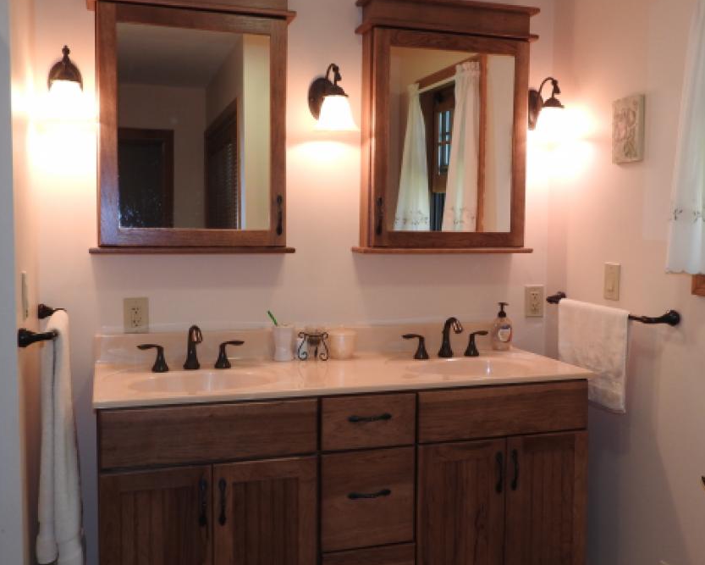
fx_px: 751
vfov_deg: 41.2
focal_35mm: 36
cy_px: 274
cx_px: 344
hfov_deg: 50.3
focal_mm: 5.4
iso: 200
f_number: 3.5
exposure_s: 1/30
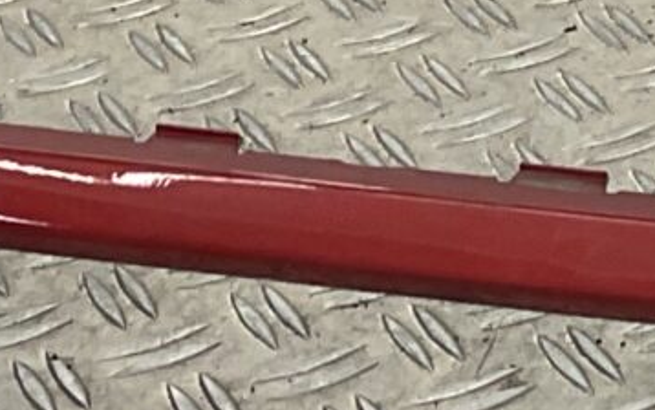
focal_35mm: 220
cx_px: 650
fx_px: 3928
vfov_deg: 5.8
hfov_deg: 9.5
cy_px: -567
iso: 16
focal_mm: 3
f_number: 1.8
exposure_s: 1/100
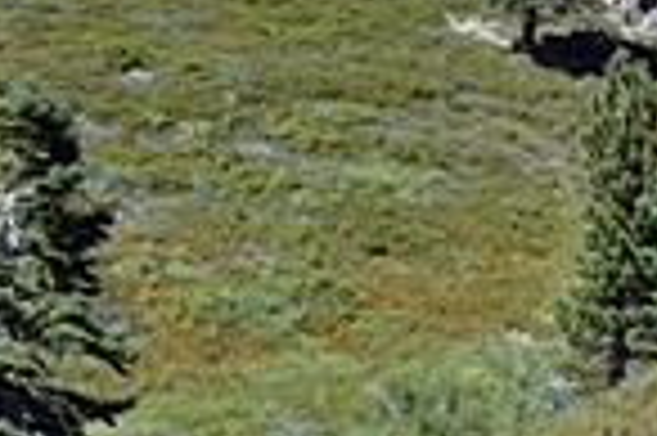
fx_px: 2990
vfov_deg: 8.3
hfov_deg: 12.5
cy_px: 121
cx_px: 554
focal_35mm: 164
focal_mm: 20
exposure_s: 1/250
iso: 100
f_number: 8
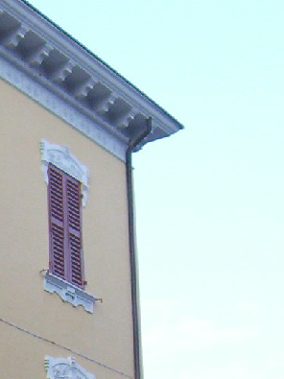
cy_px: 409
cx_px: -54
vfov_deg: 17.6
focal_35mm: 108
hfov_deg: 13.3
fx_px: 1182
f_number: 2.76
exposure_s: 1/269
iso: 100
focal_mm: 5.54
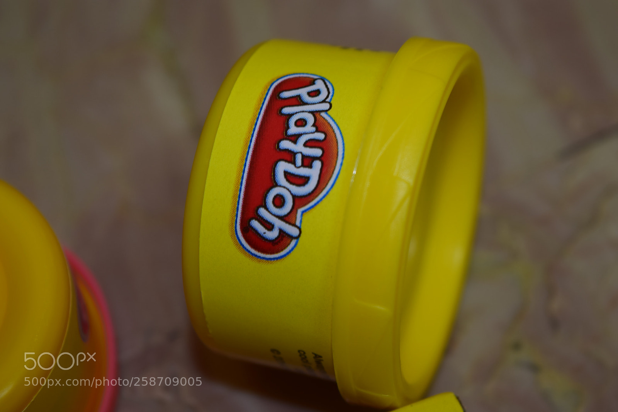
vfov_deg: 16.5
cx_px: 309
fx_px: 1416
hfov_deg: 24.6
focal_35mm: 82
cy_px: 206
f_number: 5.6
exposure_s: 1/4
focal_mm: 55
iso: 100
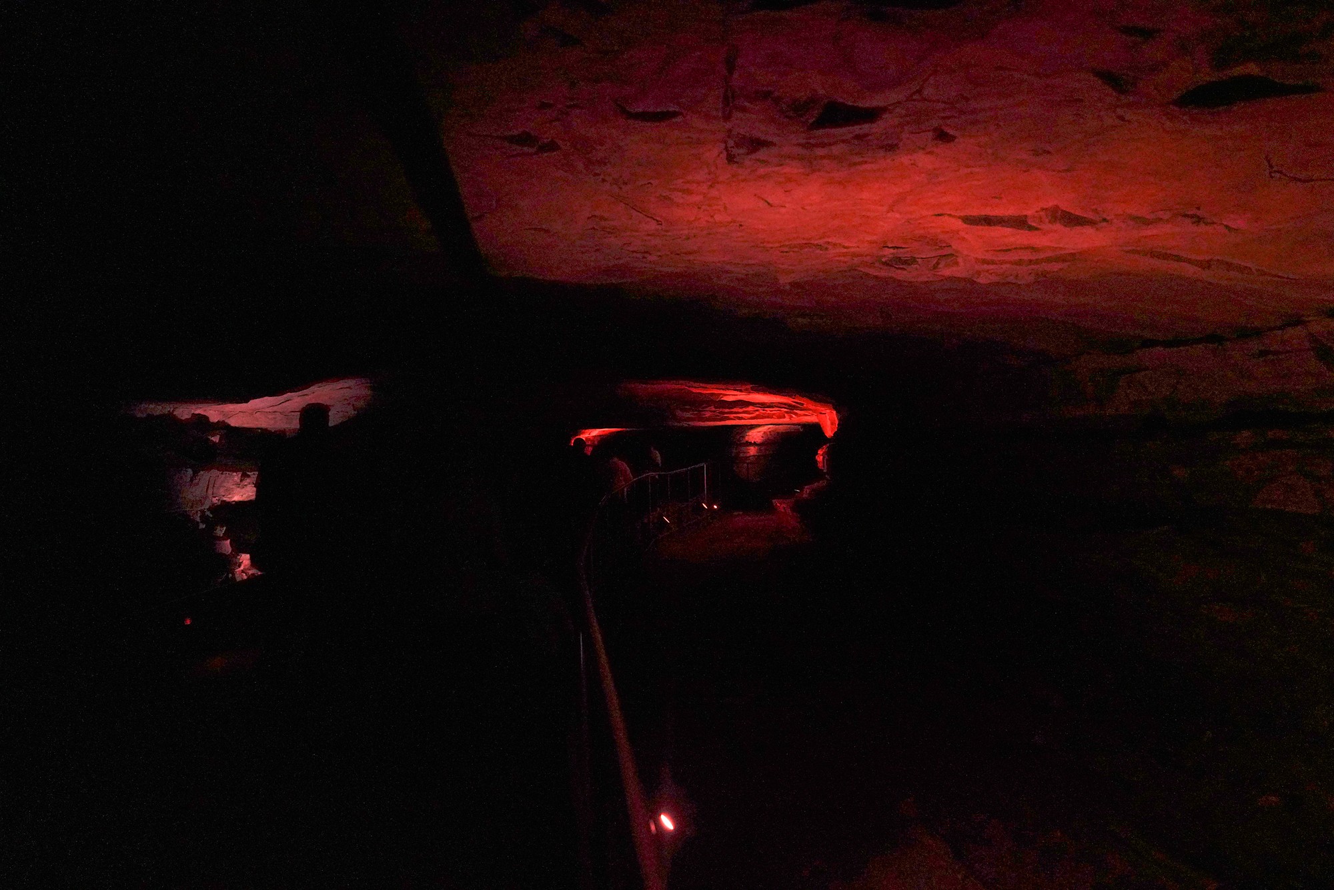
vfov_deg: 41.1
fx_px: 1186
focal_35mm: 32
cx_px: 667
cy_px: 445
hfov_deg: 58.7
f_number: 4.5
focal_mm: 32
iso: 8000
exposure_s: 1/100
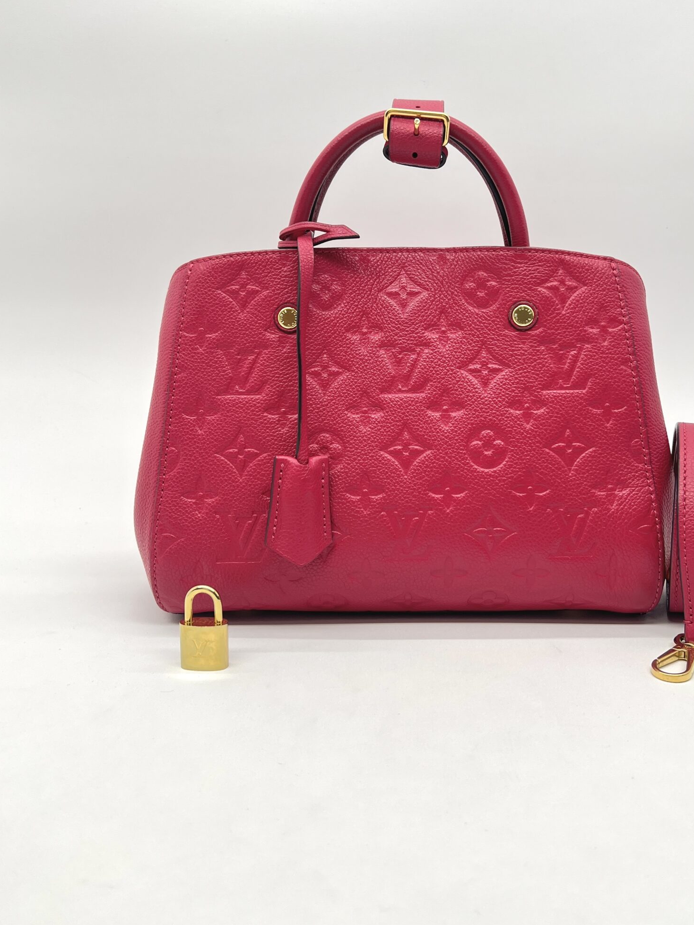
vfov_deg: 53.7
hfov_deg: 41.6
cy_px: 384
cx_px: 413
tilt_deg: -8.0
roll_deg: -0.7
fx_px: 909
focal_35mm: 34
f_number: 1.5
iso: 32
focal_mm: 5.7
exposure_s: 1/126
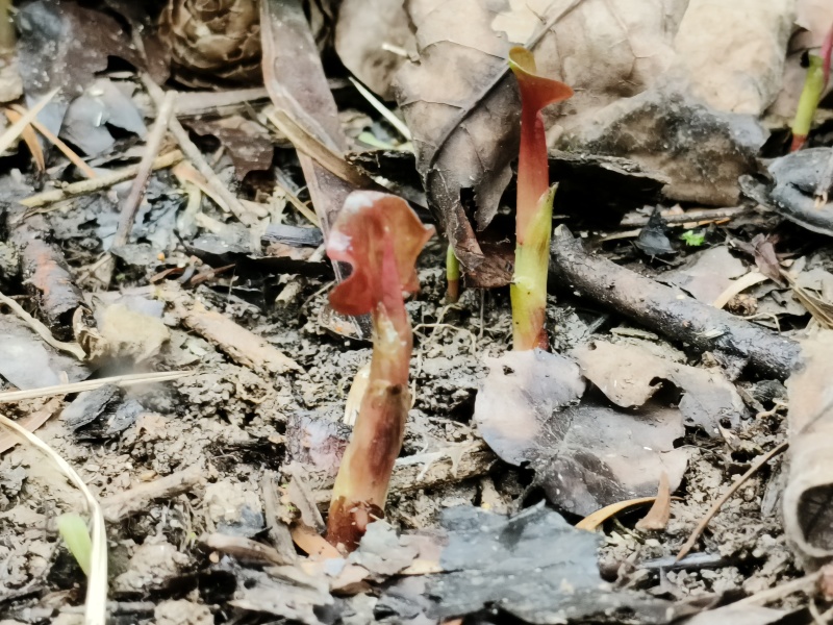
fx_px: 1925
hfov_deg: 24.4
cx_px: 416
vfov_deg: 18.4
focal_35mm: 80
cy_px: 312
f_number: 1.79
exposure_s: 1/100
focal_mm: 4.84
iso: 515
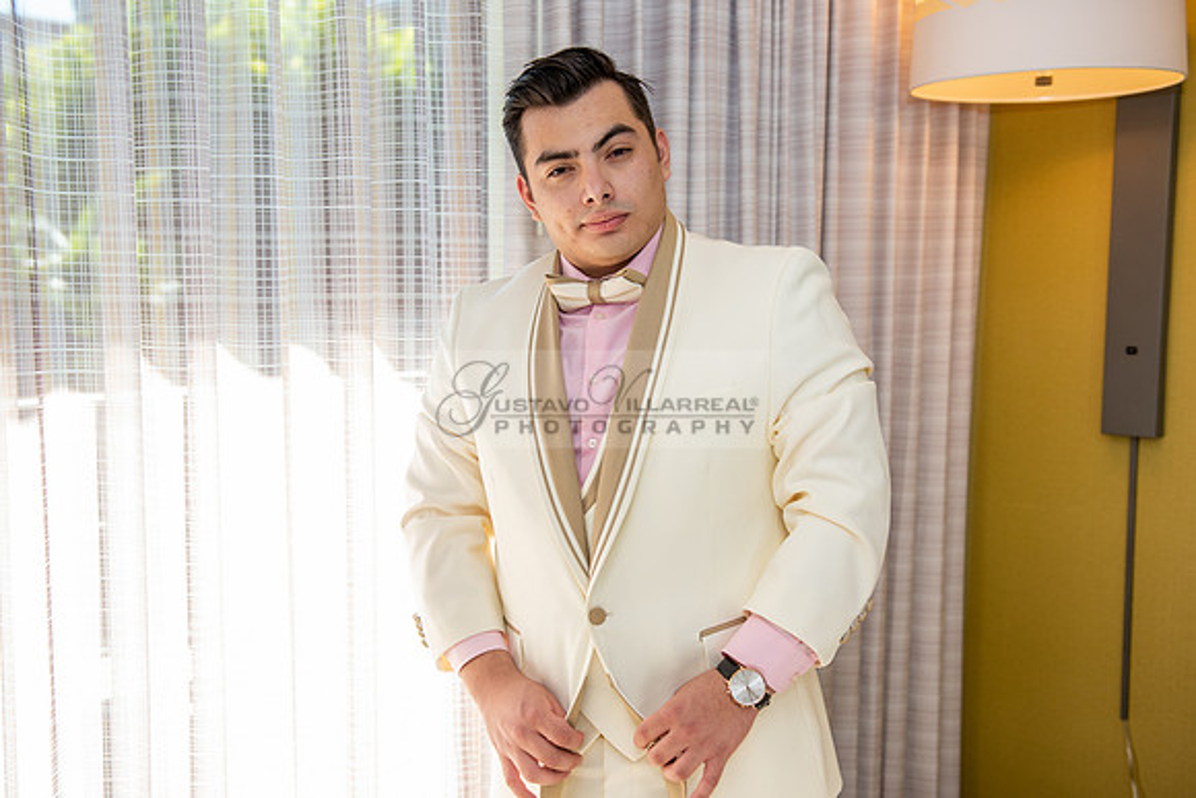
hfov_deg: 47.3
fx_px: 1364
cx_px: 598
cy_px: 399
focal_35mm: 41
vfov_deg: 32.6
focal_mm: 38
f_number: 3.5
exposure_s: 1/250
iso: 320
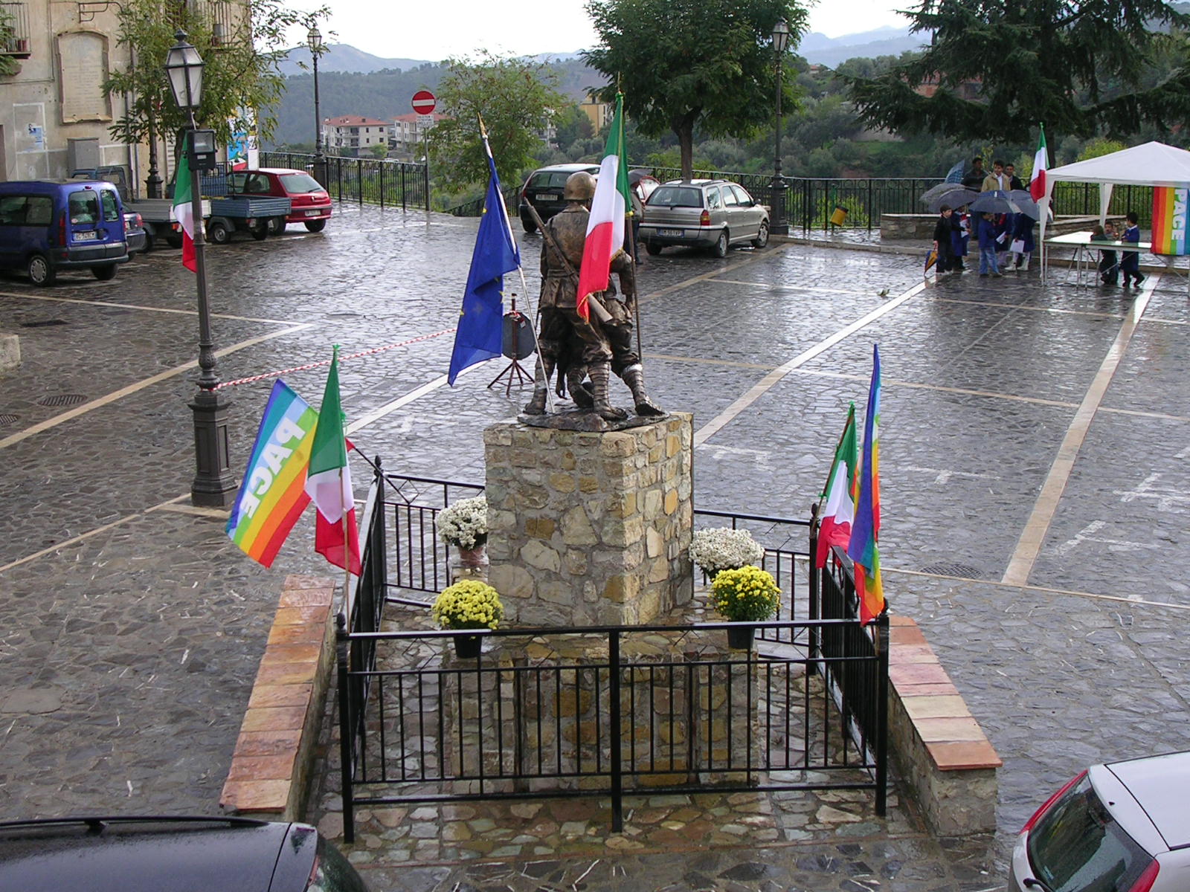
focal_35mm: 63
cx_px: 595
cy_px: 446
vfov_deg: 23.3
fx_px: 2166
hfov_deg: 30.7
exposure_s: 1/235
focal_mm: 9.6
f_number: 3.5
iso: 50
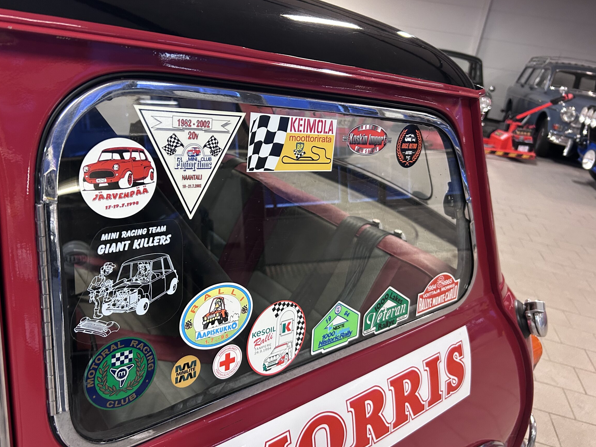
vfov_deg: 48.2
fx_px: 499
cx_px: 265
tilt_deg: -19.4
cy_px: 212
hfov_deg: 61.5
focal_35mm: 29
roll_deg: -9.3
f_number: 1.5
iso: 320
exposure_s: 1/50
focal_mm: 5.7
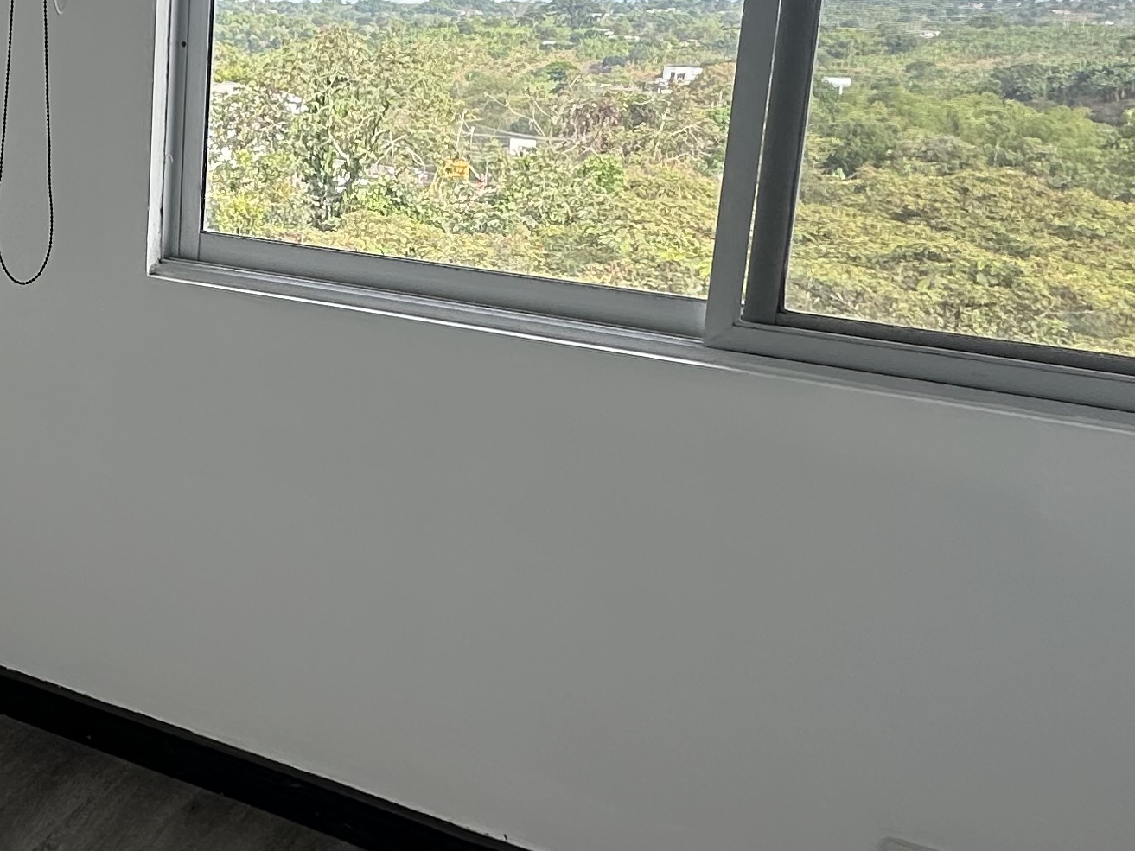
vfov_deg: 33.1
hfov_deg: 39.5
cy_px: 237
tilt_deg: -9.8
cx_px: 40
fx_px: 1410
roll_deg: -1.7
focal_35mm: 43
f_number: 2.2
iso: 40
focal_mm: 2.22
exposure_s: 1/315
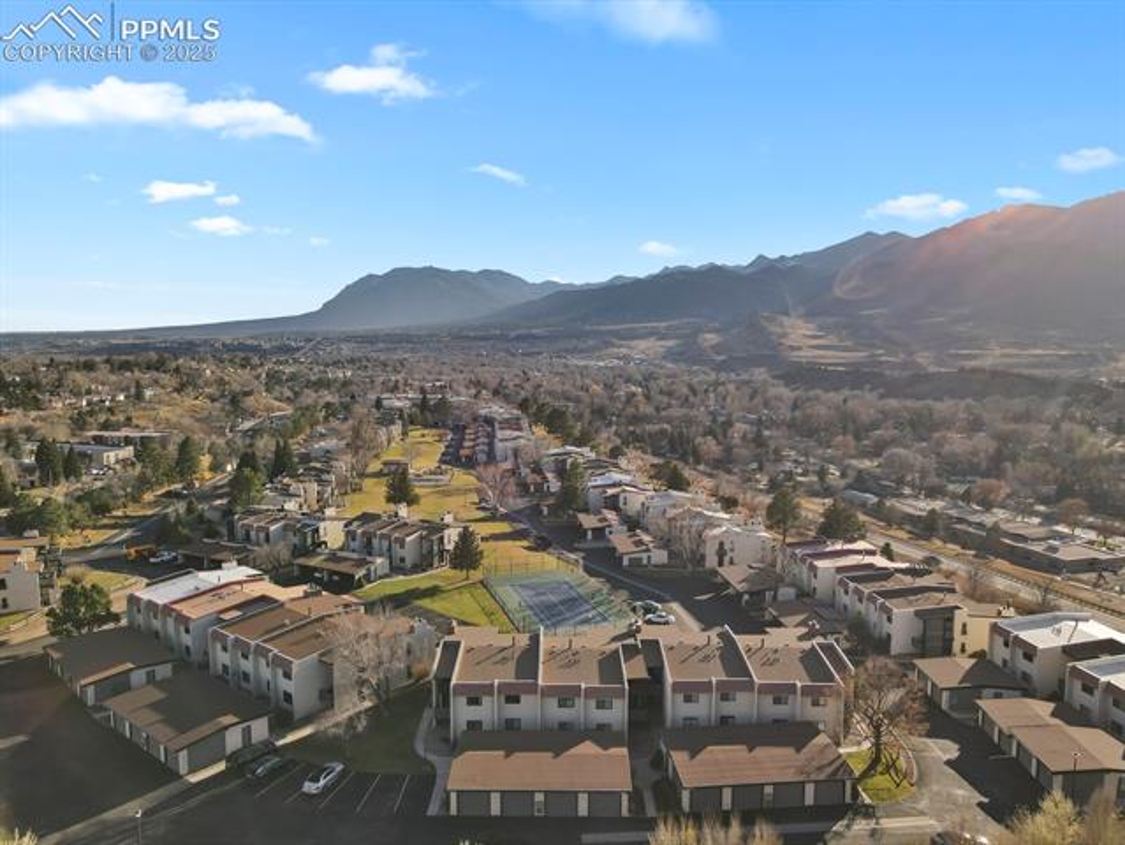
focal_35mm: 24
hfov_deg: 71.6
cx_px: 562
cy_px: 422
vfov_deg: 56.9
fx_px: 780
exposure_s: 1/320
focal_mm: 4.5
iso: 100
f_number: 2.8
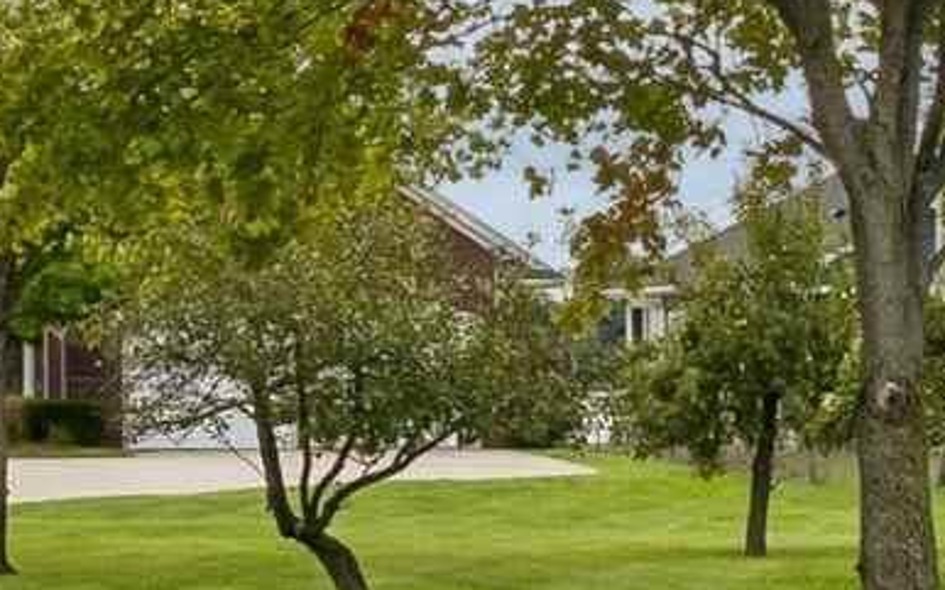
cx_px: -487
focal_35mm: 235
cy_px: 144
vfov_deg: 5.6
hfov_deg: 8.7
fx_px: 6051
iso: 200
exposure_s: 1/125
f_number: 13
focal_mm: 29
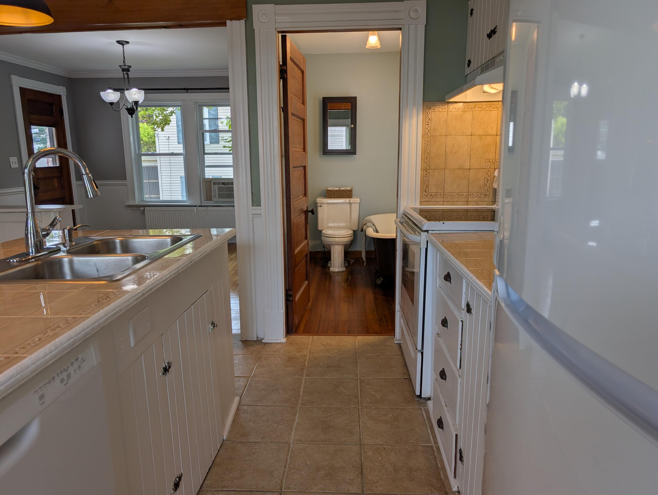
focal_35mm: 24
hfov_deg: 71.5
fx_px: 457
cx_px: 329
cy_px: 248
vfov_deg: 56.9
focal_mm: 6.9
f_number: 1.68
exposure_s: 1/311
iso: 20
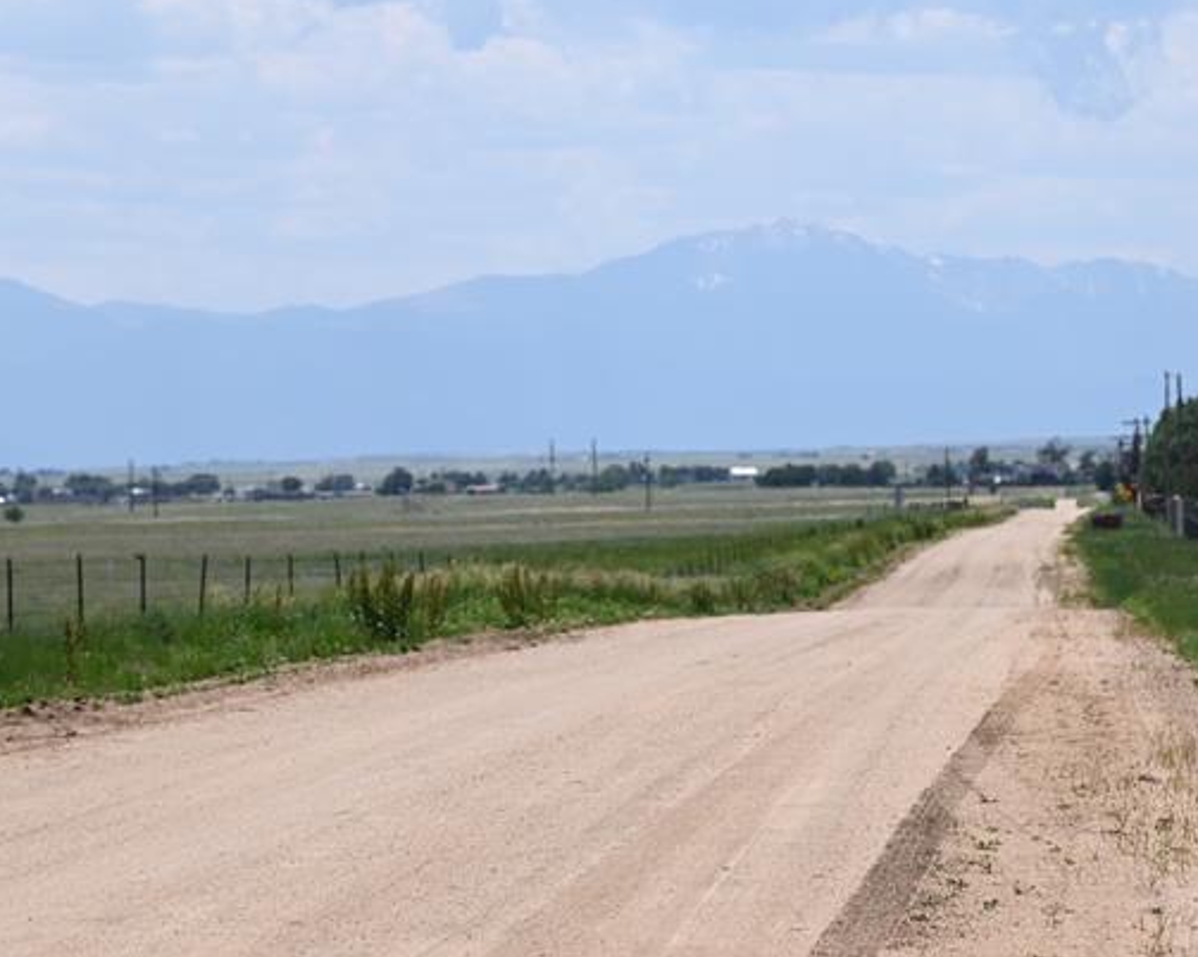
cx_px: 980
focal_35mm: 229
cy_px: 532
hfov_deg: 8.4
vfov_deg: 6.8
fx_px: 8116
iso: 100
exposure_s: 1/640
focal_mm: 120
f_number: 6.3
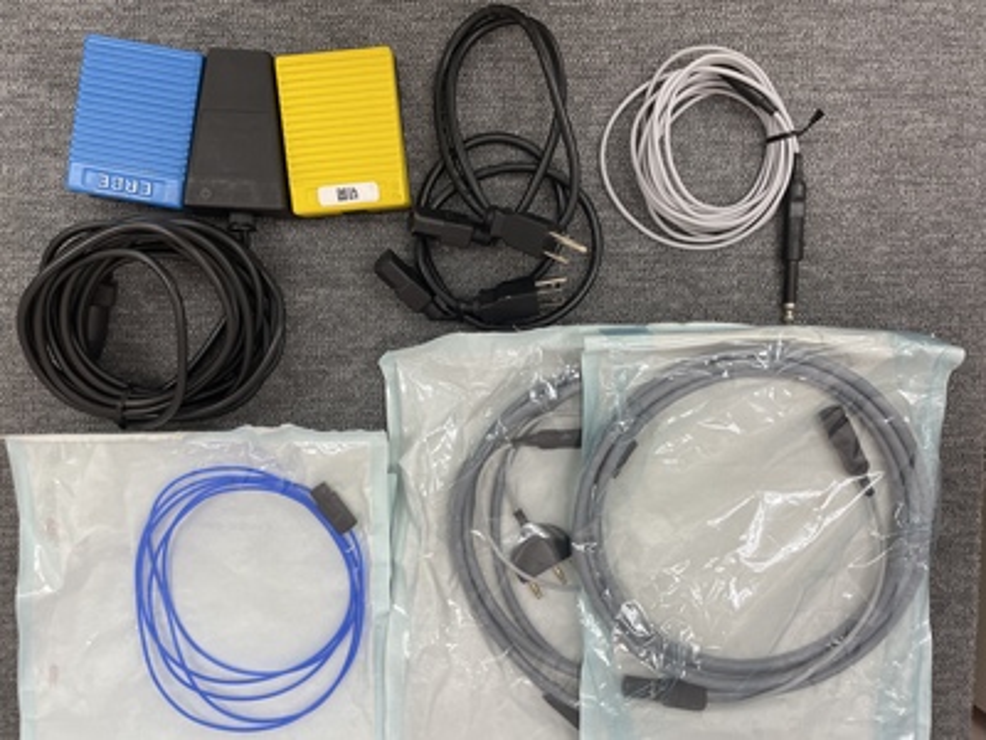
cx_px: 493
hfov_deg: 67.3
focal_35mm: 26
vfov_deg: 53.1
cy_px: 370
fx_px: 741
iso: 50
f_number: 1.6
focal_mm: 4.2
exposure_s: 1/120
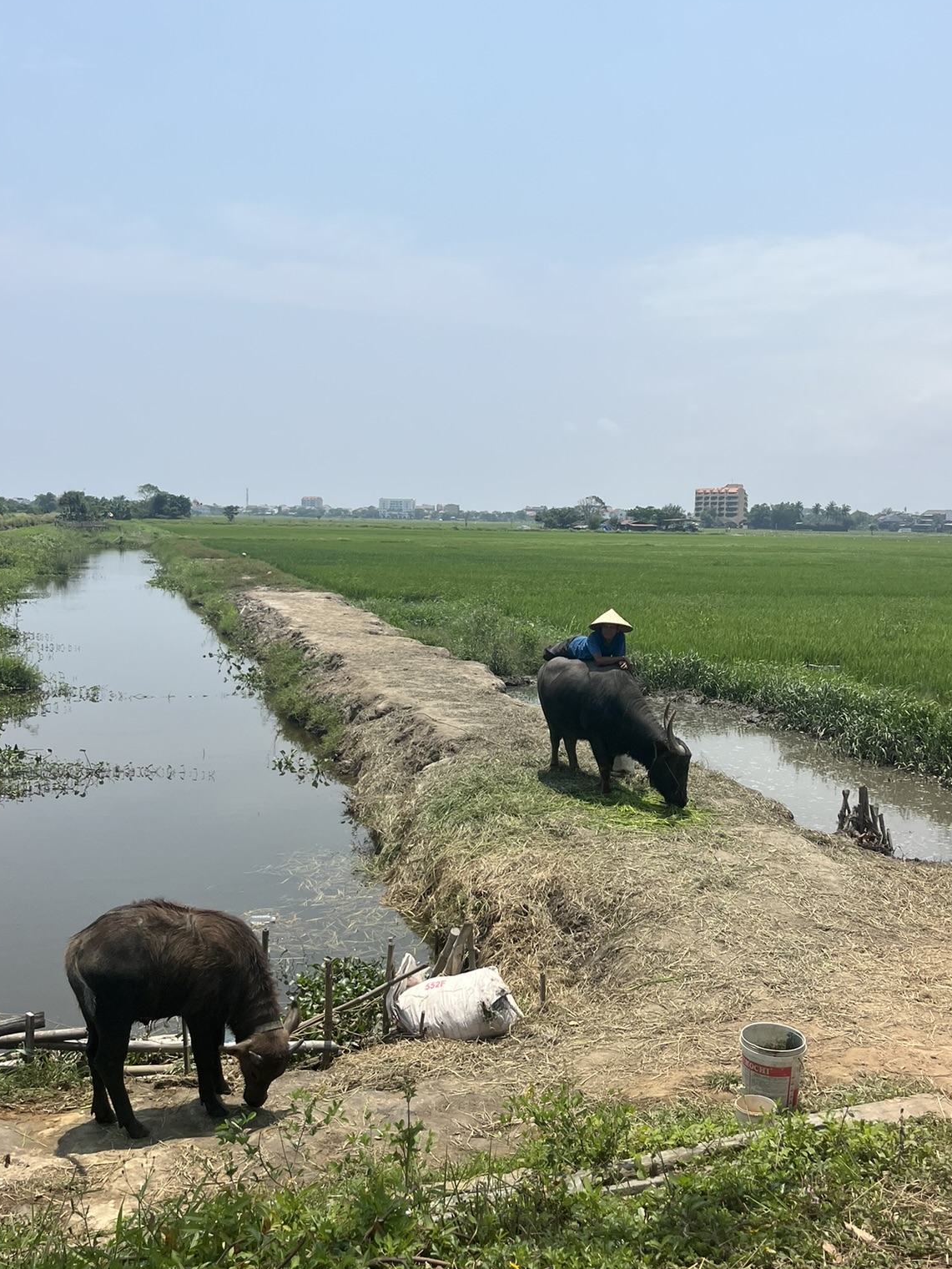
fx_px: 1283
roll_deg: -0.7
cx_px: 497
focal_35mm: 35
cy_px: 603
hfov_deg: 40.7
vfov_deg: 52.6
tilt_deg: -4.0
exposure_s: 1/5848
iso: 50
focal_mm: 5.1
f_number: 1.6
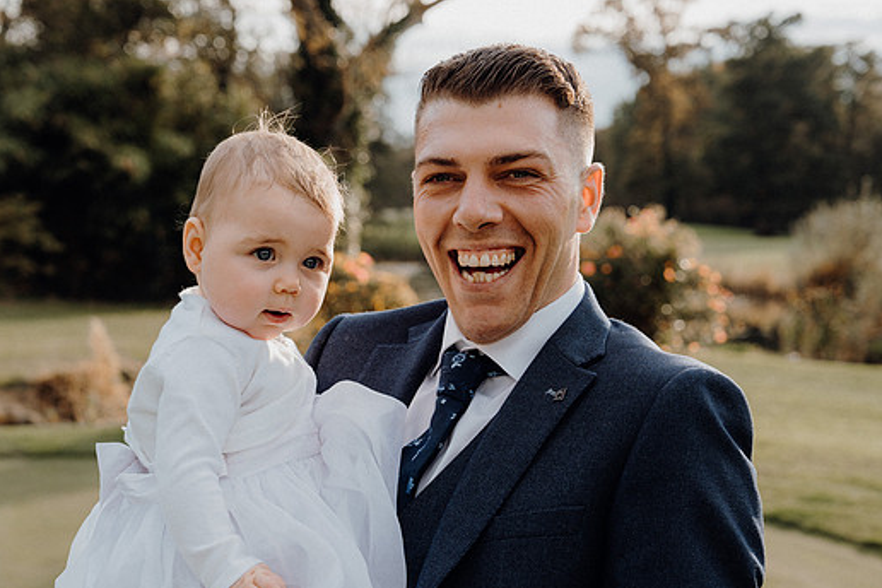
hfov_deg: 31.9
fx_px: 1543
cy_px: 329
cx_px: 409
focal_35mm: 63
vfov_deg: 21.6
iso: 160
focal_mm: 56
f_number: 5
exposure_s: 1/160
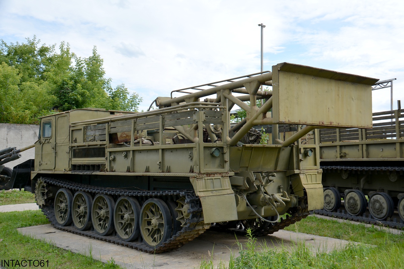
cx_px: 202
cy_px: 134
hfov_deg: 49.6
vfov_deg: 34.2
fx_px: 437
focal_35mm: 39
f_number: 8
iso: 140
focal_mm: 26
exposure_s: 1/250
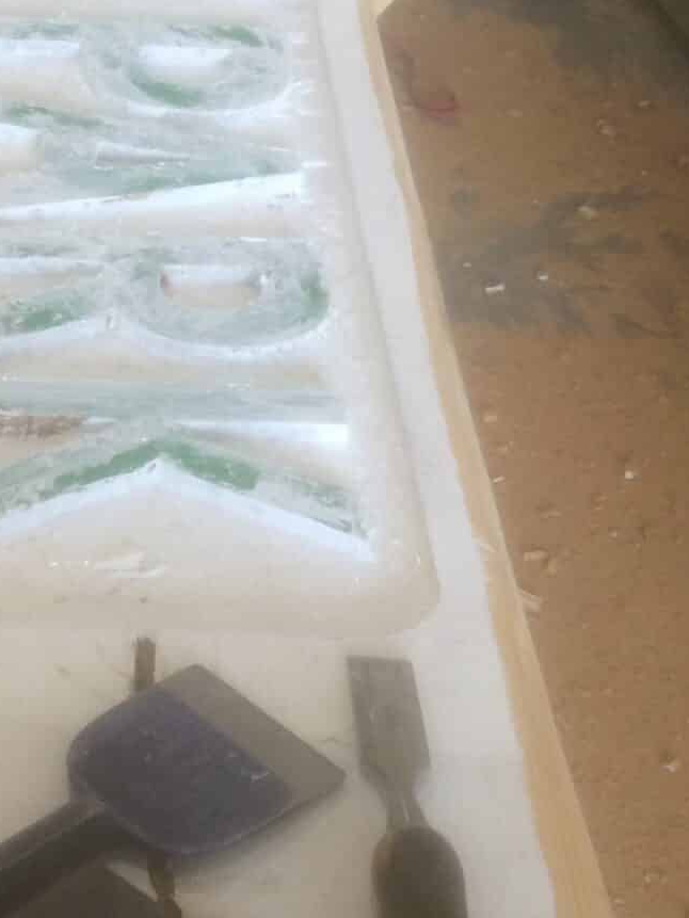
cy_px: 237
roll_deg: -2.5
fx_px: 1831
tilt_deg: -36.4
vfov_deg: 27.8
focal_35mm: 69
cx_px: 147
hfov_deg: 21.1
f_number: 2.2
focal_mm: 4.15
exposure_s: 1/30
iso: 32
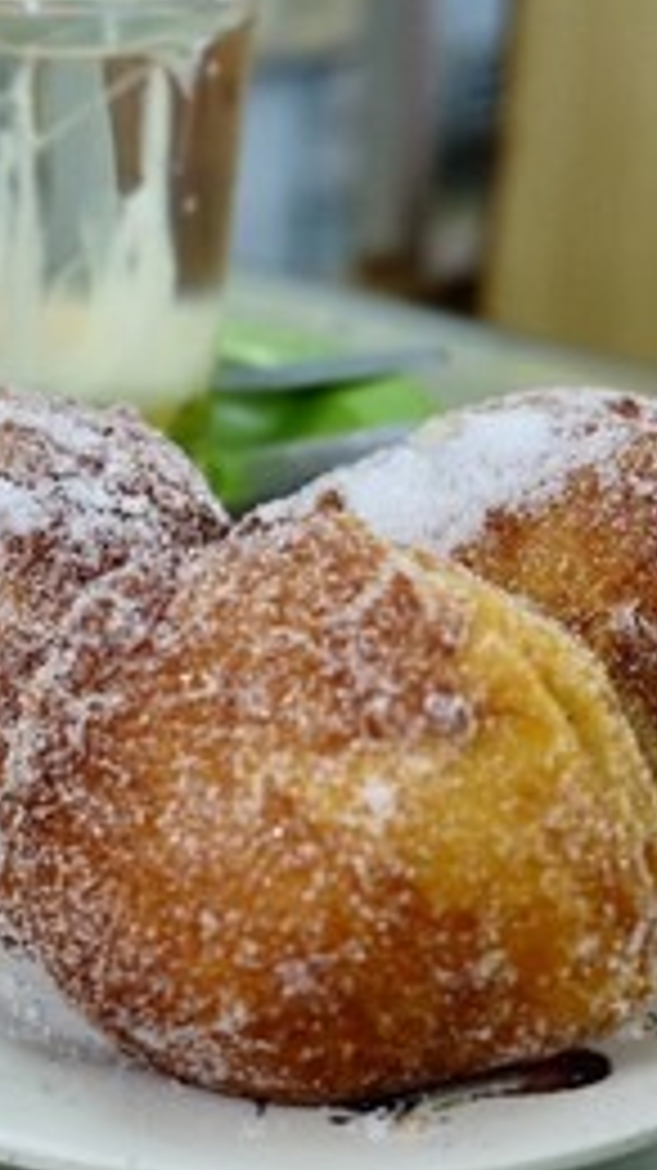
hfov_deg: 13.3
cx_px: -220
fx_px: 2698
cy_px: 500
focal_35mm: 87
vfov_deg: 24.4
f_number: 3.2
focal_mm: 24.3
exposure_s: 1/60
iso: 640
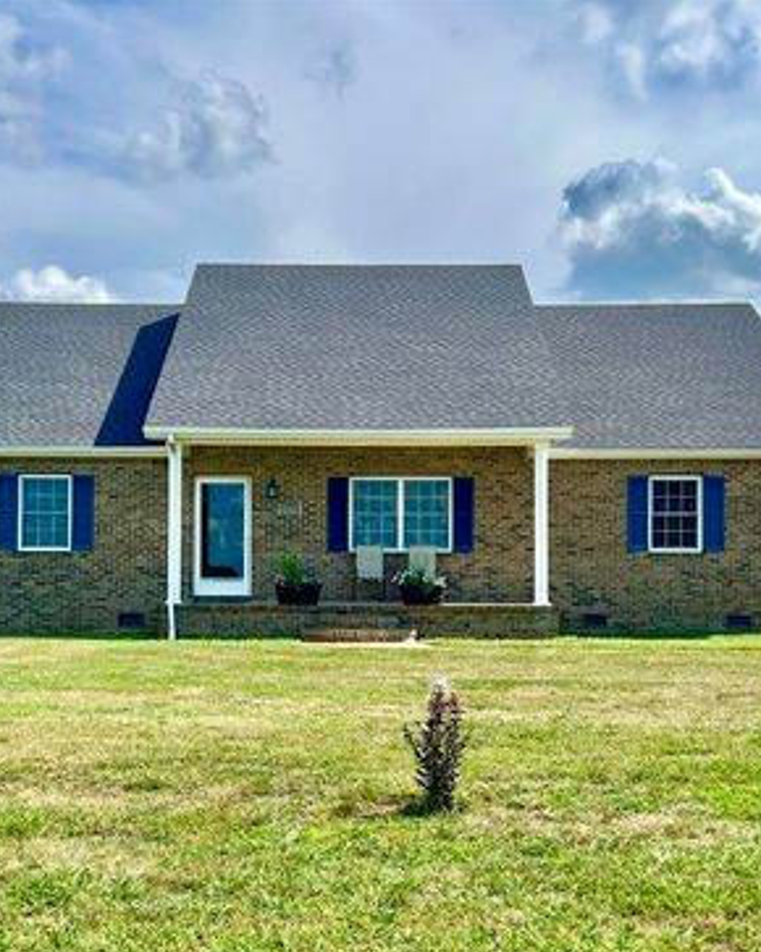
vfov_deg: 51.5
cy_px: 489
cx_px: 352
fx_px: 986
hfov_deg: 42.2
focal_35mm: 35
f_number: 1.5
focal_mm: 5.7
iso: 50
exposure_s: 1/2841
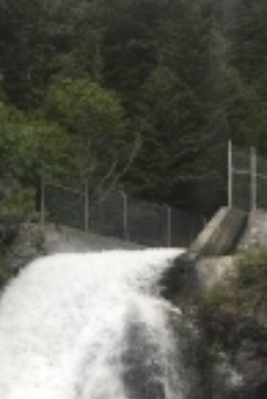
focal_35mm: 76
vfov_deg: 24.3
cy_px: 473
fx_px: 843
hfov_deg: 17.9
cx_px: 91
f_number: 2.2
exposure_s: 1/204
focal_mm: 4.15
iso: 25
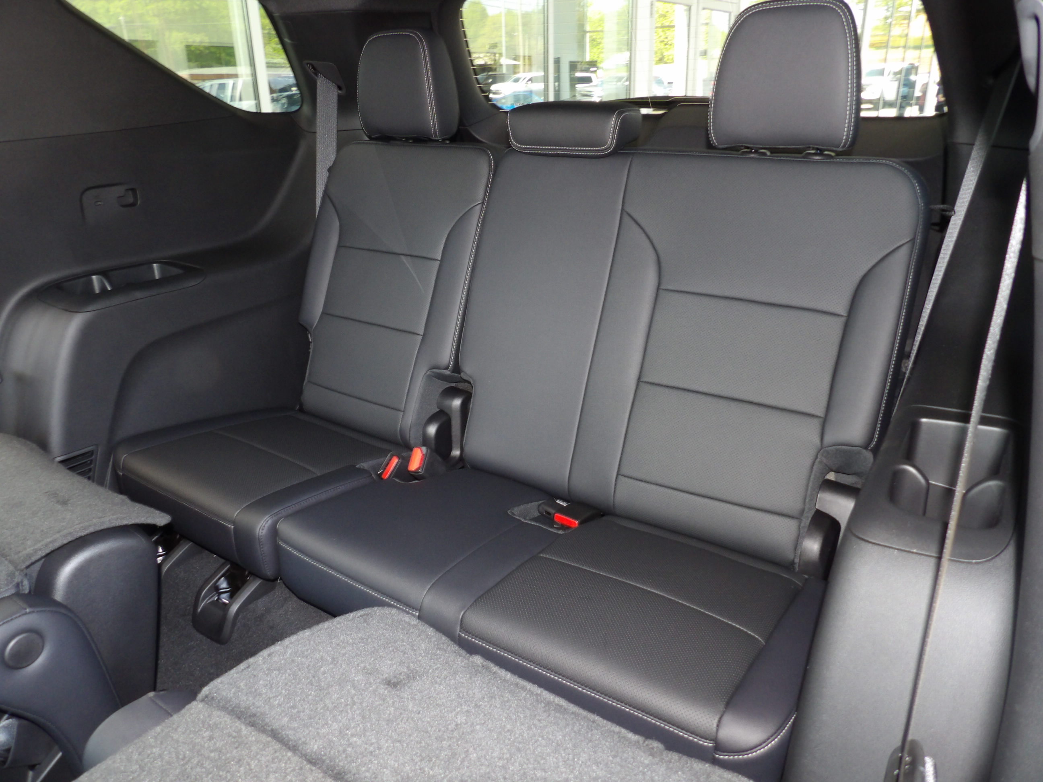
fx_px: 723
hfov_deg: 71.6
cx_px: 522
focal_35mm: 24
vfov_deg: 56.8
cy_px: 391
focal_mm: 4.3
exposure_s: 1/32
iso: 200
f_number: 3.2
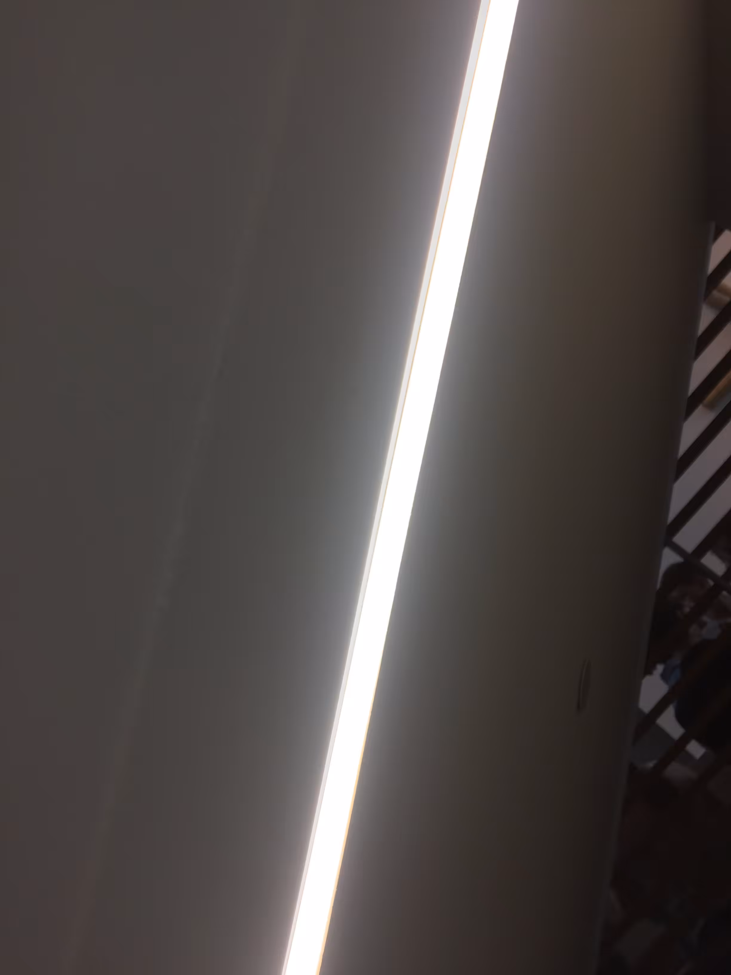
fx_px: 817
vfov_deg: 61.7
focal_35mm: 29
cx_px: 366
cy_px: 488
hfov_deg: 48.2
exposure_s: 1/50
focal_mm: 4.15
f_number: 2.2
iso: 40
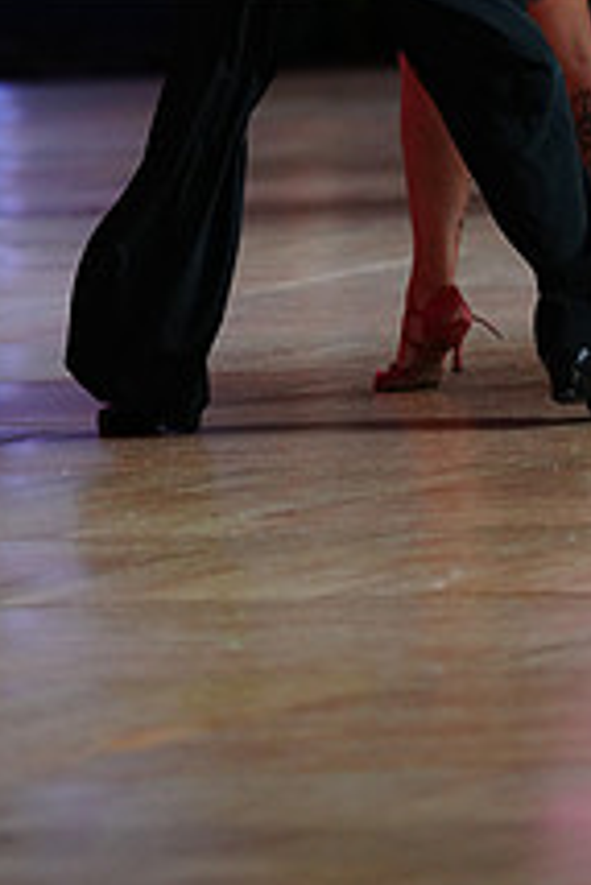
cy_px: -145
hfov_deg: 2.5
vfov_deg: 3.8
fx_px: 13324
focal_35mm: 542
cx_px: 448
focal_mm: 200
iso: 2000
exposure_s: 1/320
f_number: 2.8
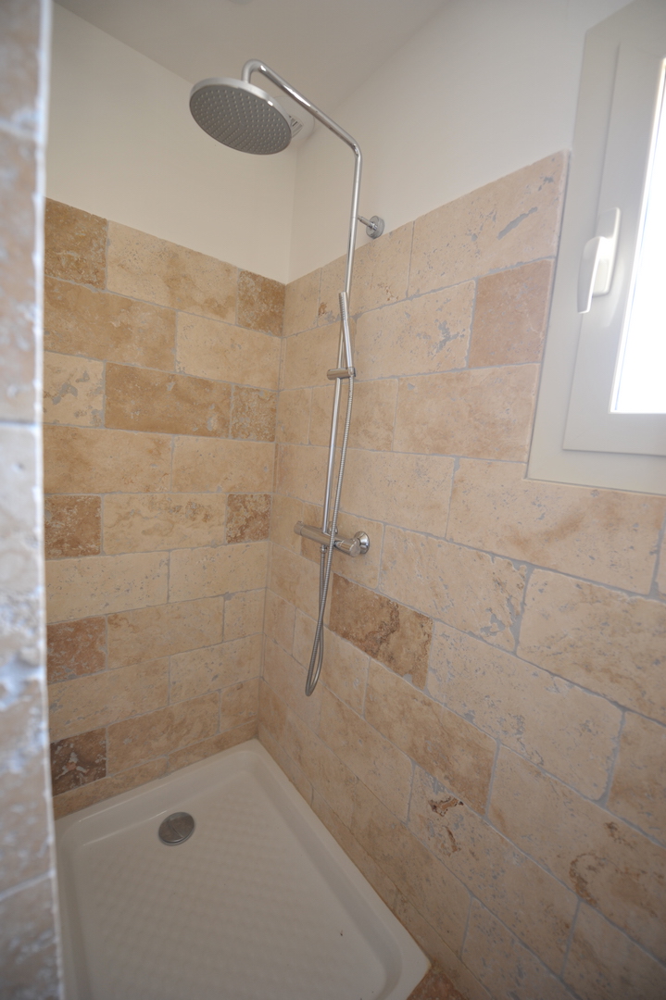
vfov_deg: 104.3
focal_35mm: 14
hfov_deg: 81.2
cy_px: 500
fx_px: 389
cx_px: 333
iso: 400
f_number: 2.8
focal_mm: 14
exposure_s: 1/60
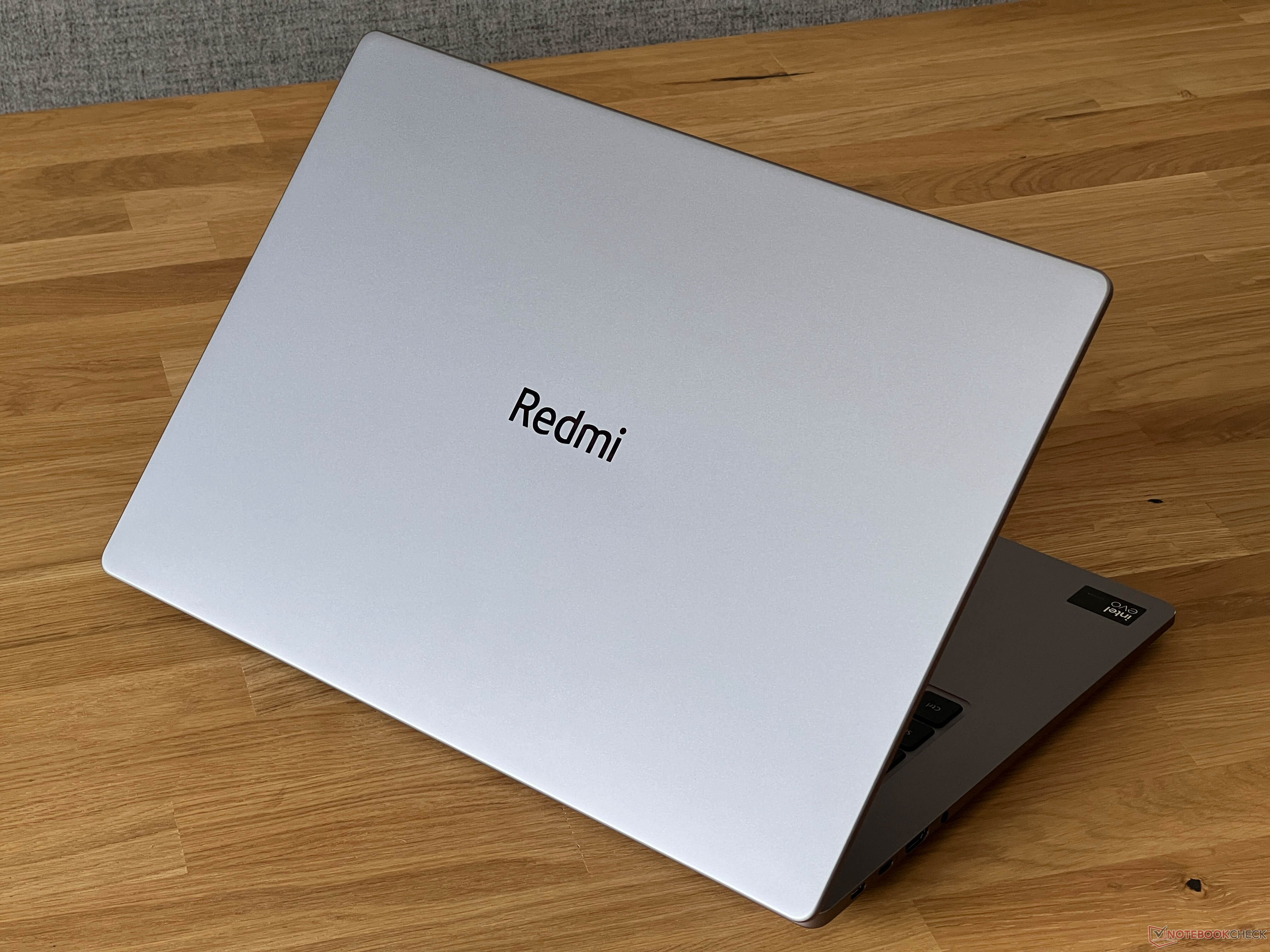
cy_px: 476
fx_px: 2825
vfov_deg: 19.1
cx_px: 635
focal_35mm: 77
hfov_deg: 25.3
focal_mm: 9
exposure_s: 1/99
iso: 100
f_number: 2.8
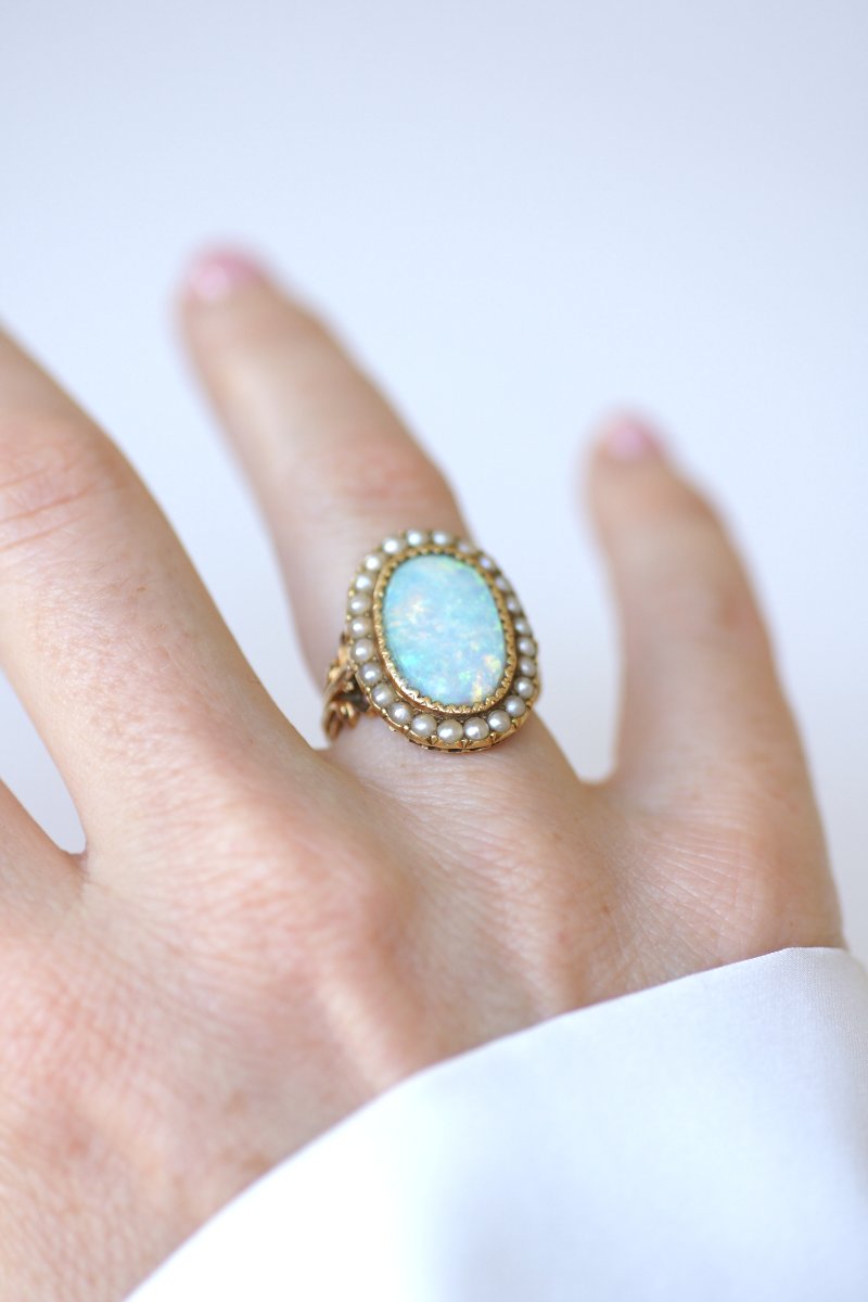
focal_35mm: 105
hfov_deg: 13.0
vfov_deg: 19.5
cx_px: 434
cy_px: 651
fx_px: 3797
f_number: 2.8
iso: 200
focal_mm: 70
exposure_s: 1/125
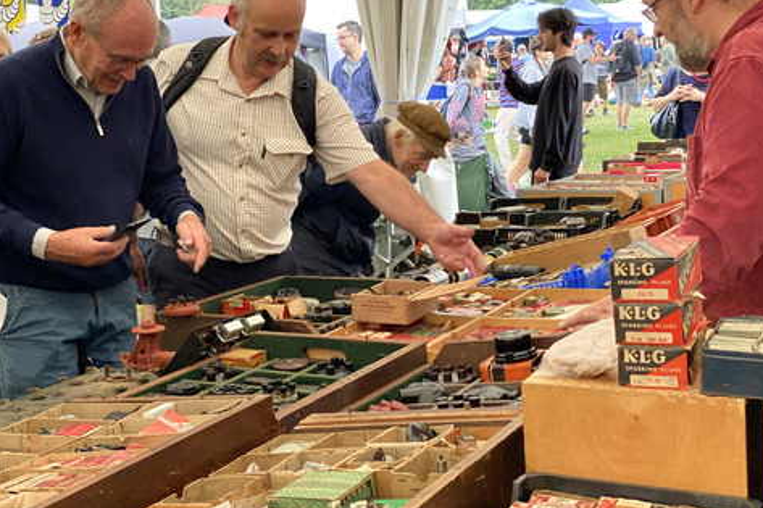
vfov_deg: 22.2
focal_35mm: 61
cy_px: 190
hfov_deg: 32.9
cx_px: 401
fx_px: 1292
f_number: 2
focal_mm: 6
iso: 80
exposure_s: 1/122
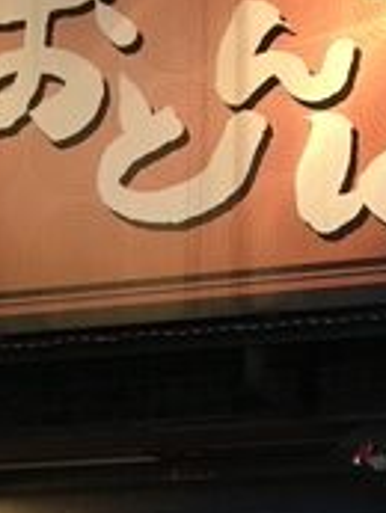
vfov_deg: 17.2
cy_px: 676
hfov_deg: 13.8
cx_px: 255
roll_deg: -1.2
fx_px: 1589
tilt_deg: +4.9
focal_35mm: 107
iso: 160
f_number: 2.2
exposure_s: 1/30
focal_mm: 4.15
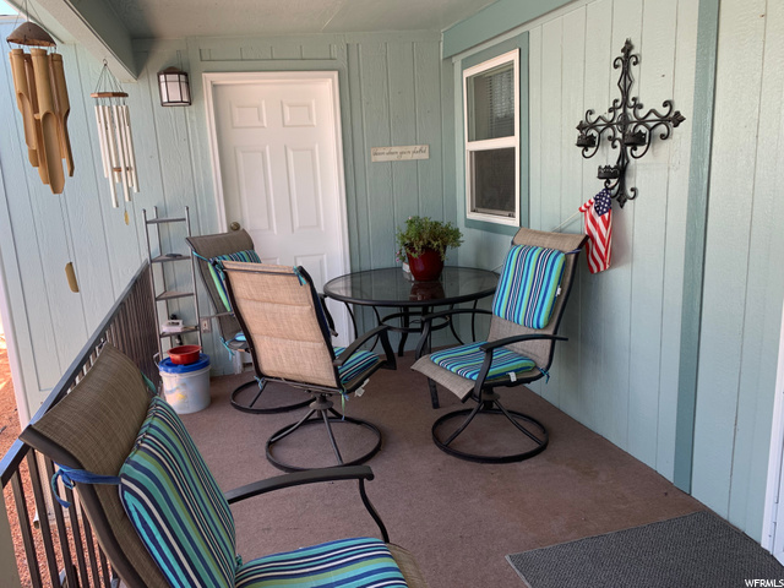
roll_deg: +3.4
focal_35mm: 26
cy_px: 294
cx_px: 392
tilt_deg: -14.3
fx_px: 589
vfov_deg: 53.1
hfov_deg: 67.3
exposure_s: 1/144
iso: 25
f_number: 1.8
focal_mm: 4.25
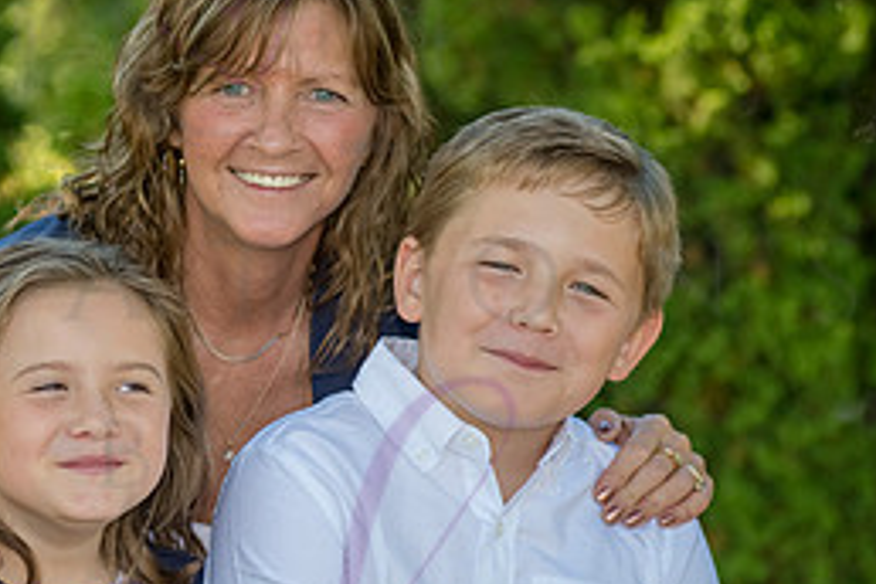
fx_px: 6132
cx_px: 238
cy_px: 446
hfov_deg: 8.2
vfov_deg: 5.4
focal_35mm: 252
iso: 400
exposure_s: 1/400
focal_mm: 112
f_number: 4
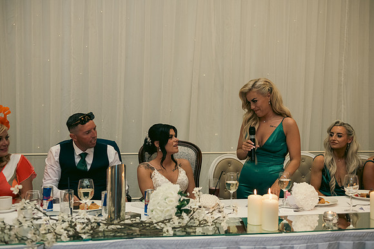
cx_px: 187
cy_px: 124
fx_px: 416
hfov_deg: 48.4
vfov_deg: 33.4
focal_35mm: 40
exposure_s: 1/160
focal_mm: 40
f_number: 3.5
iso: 800
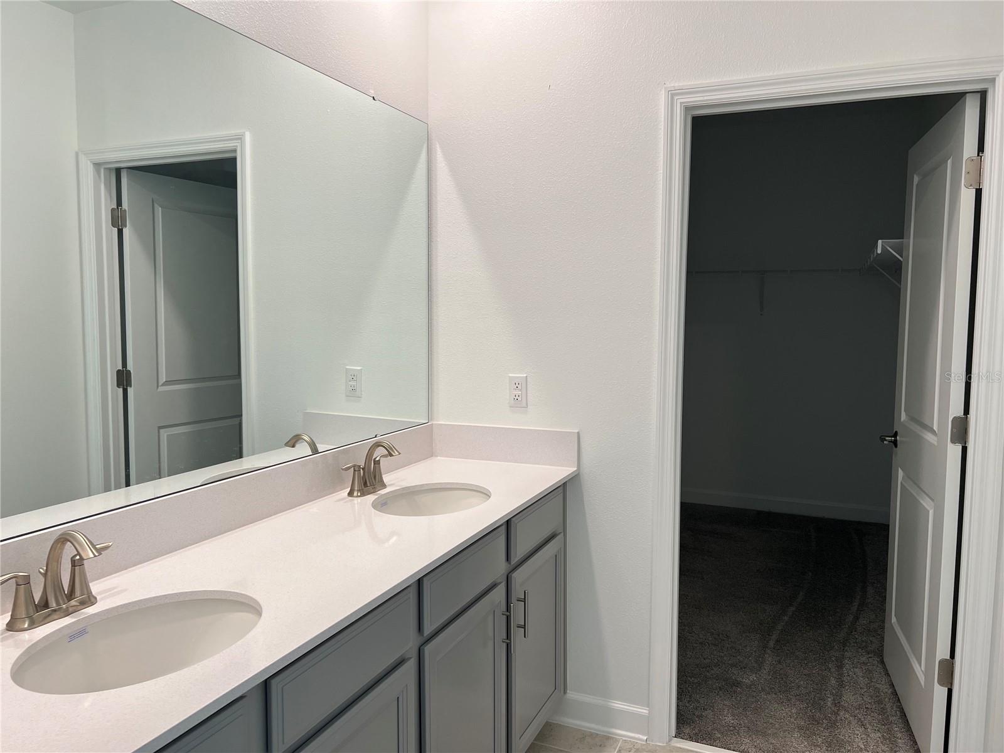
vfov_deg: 53.1
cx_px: 502
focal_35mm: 26
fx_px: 754
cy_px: 376
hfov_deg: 67.3
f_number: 1.5
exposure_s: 1/120
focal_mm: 5.7
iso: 80
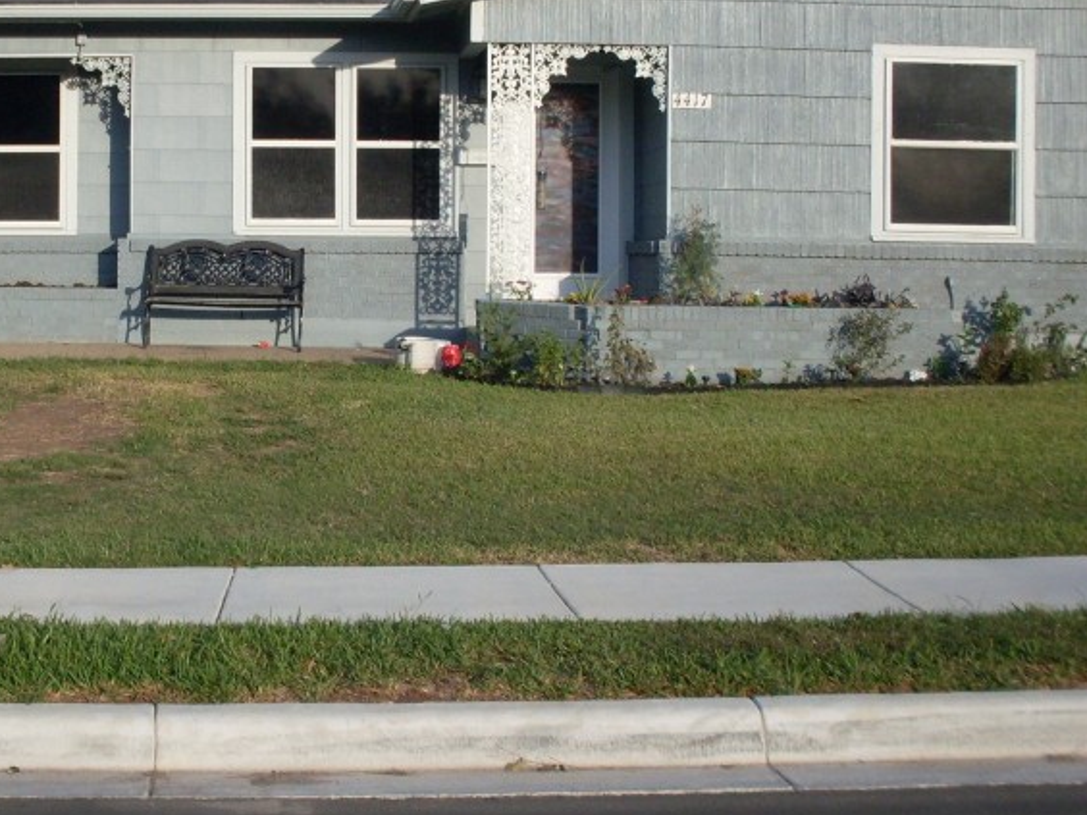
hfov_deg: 27.8
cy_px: 272
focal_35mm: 69
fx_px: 2167
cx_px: 285
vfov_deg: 21.2
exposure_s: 1/125
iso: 80
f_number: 8.4
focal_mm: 6.3
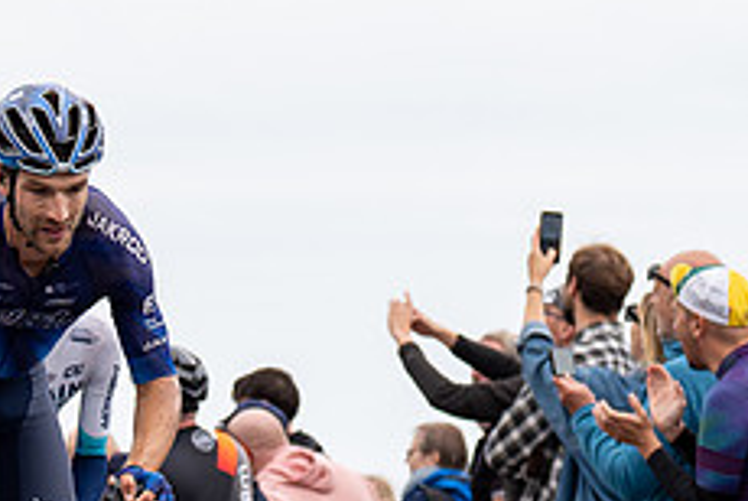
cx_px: -9
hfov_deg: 6.4
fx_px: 6699
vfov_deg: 4.3
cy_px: 294
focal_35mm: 322
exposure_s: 1/1000
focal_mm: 79
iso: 320
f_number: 3.5
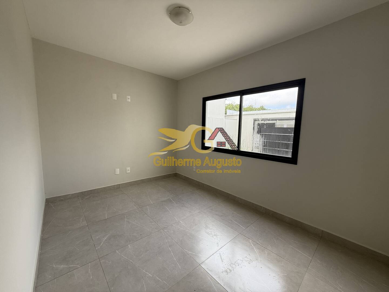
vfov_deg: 85.7
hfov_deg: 102.1
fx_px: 157
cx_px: 194
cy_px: 146
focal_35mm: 14
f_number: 2.2
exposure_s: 1/146
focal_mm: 2.22
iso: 50
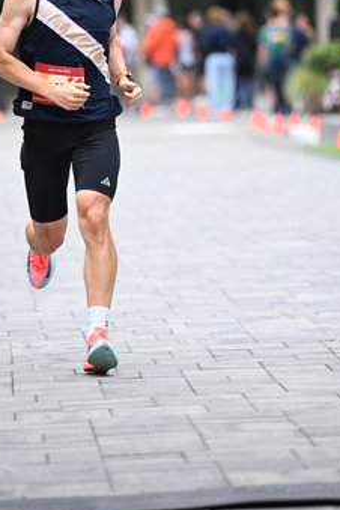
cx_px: 156
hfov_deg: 5.0
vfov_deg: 7.5
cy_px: 128
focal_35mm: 276
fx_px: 3910
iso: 1250
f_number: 2.8
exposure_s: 1/1250
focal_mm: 170
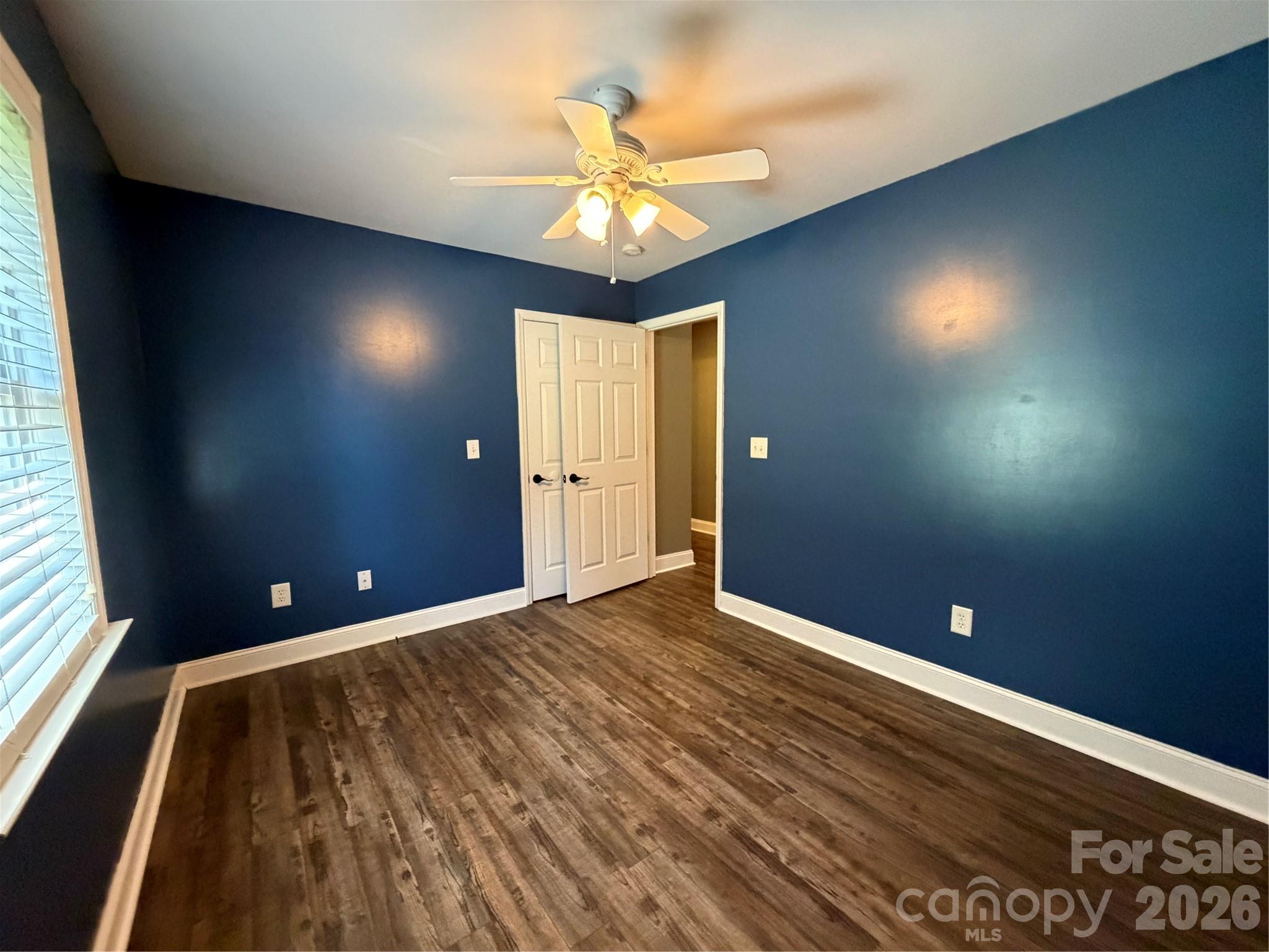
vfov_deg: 85.7
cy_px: 476
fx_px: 513
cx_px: 634
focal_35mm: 14
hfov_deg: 102.1
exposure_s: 1/60
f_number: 2.2
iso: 800
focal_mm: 2.22
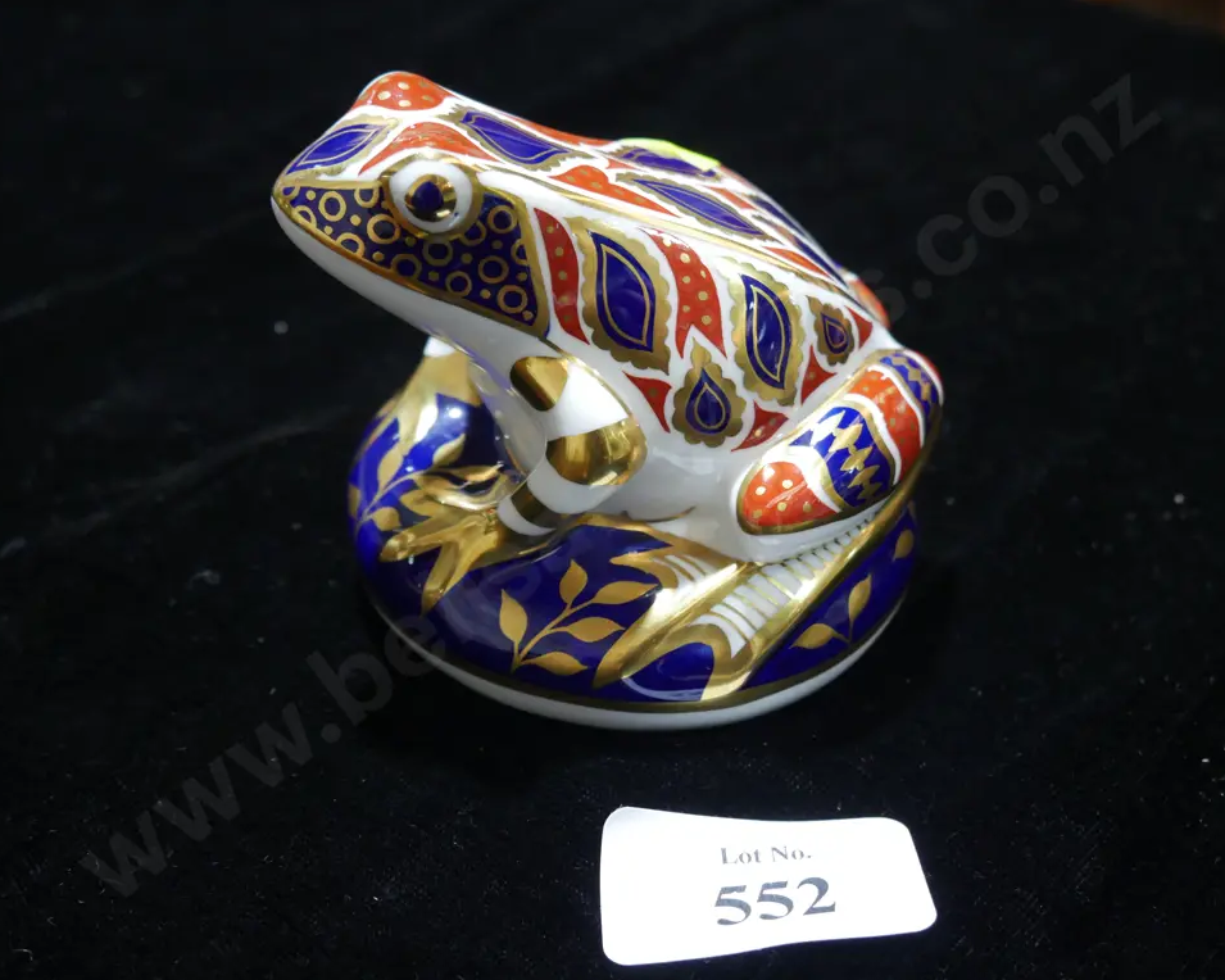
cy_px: 491
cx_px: 618
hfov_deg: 42.0
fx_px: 1595
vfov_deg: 34.2
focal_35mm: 44
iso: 1000
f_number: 4.6
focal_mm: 21
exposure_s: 1/60
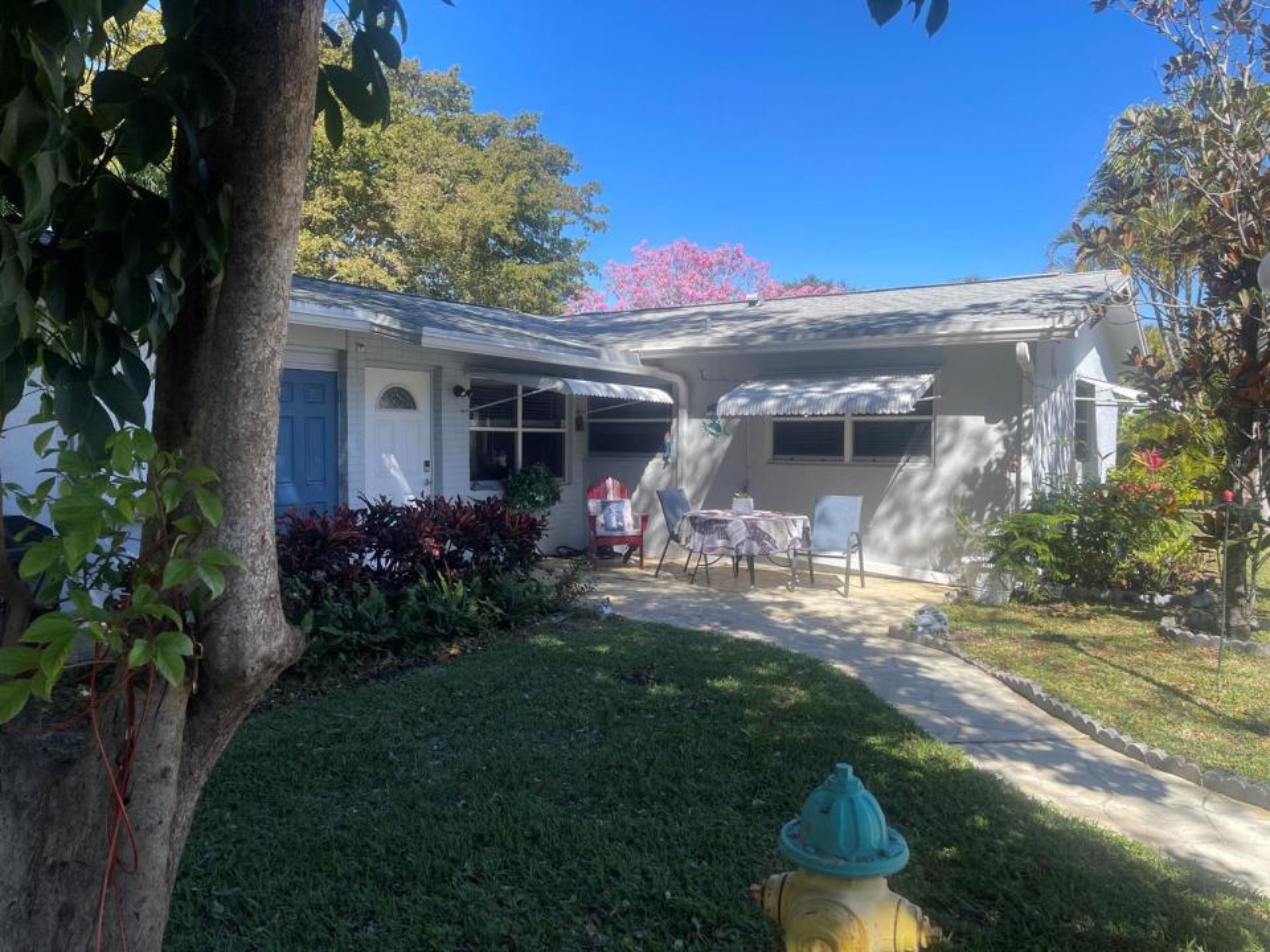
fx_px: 917
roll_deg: +0.1
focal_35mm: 25
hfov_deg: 69.4
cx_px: 635
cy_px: 476
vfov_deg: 54.9
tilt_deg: -2.6
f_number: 1.6
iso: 32
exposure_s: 1/1689
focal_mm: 5.1
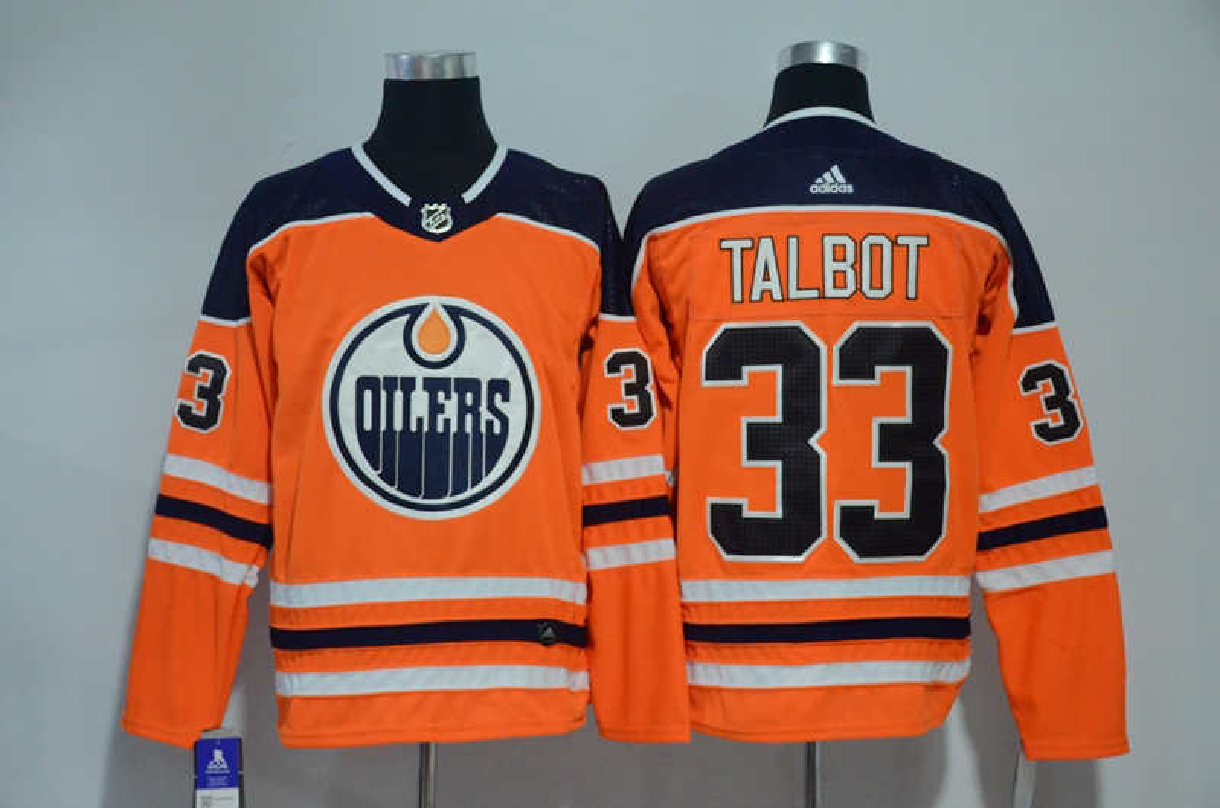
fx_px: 2131
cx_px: 610
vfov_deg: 21.5
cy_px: 404
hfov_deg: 32.0
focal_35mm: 63
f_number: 4.5
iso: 4000
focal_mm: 42
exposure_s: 1/80
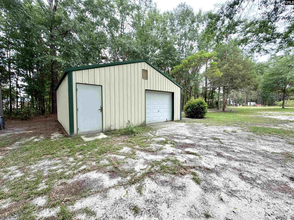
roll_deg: +0.1
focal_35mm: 14
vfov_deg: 85.7
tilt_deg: -3.0
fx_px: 119
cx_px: 147
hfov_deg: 102.1
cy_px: 110
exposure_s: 1/121
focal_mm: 2.22
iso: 64
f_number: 2.2
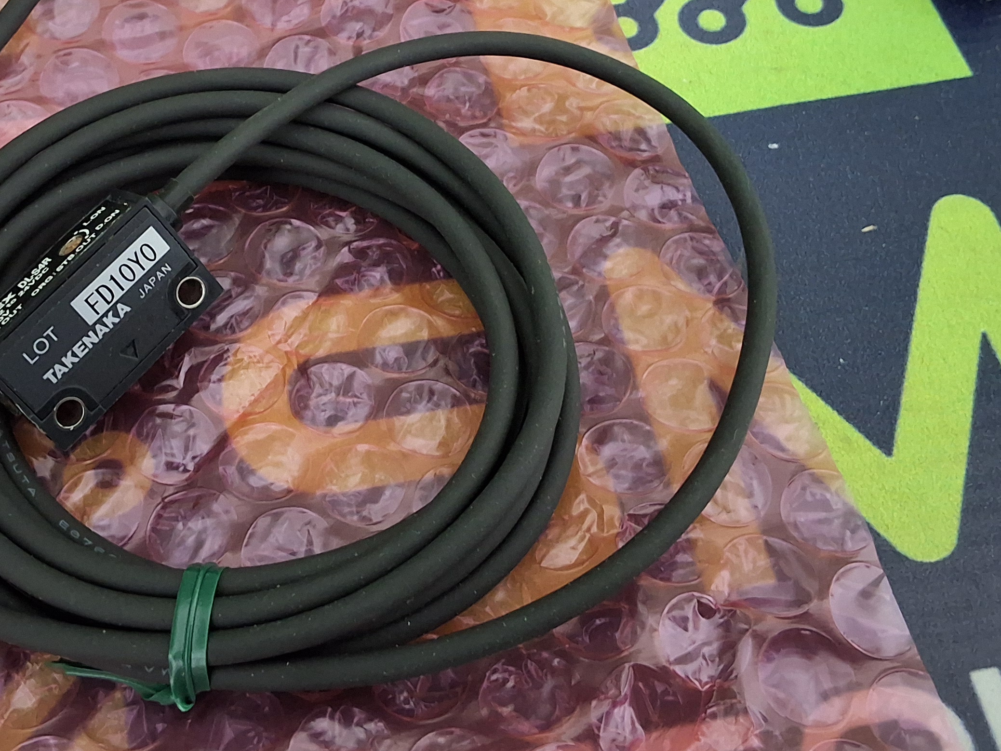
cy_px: 226
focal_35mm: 44
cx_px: 370
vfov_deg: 32.5
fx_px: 1272
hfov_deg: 42.6
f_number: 1.9
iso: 400
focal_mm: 2.91
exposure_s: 1/20
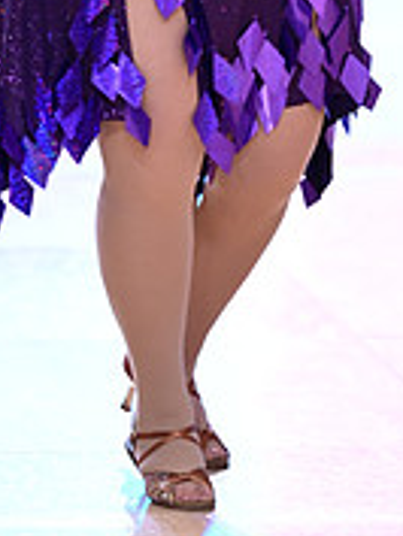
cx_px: 61
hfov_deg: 3.4
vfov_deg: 4.5
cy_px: -139
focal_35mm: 441
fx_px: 6837
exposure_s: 1/400
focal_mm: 140
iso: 2000
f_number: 2.8
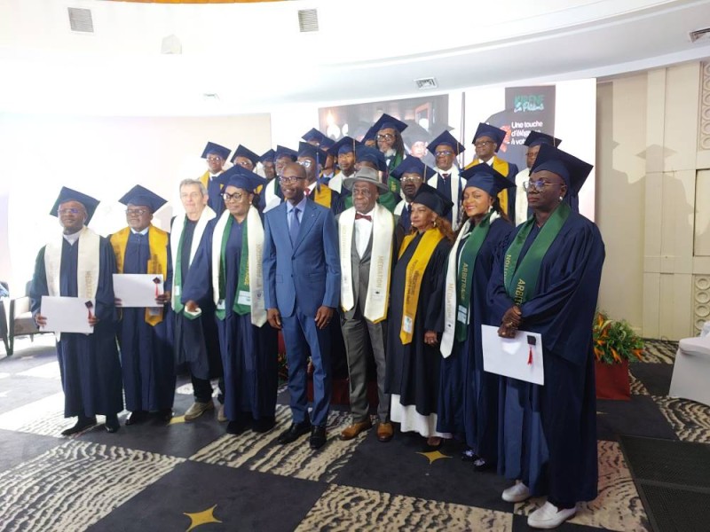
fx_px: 472
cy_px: 266
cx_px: 355
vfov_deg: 58.9
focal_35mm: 23
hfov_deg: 73.9
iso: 320
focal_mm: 5.06
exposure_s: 1/50
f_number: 1.8
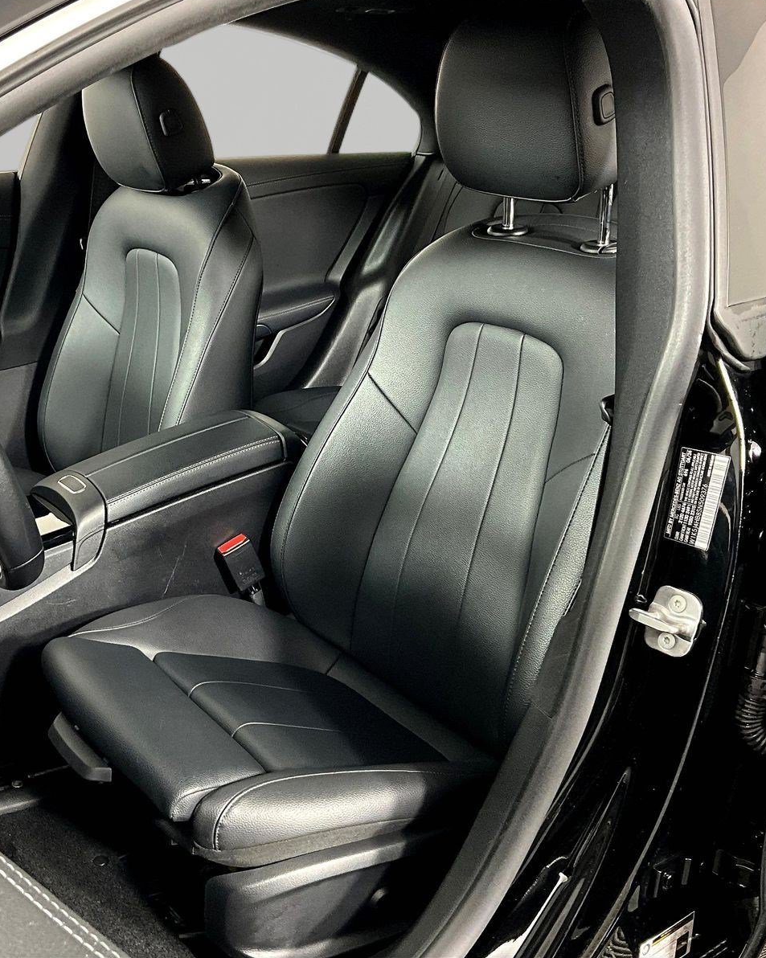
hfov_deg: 38.5
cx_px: 230
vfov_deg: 47.9
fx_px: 1077
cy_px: 477
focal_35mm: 38
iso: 200
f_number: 1.8
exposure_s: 1/60
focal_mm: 3
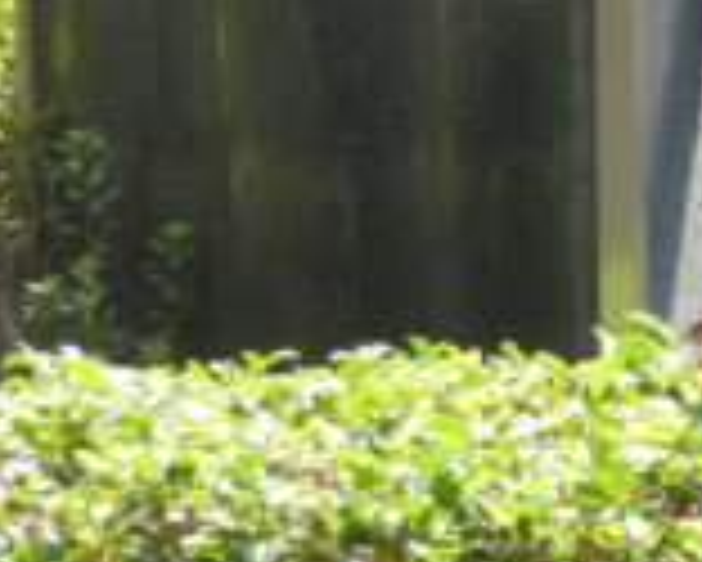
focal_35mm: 595
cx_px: 1346
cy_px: 256
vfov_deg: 2.6
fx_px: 12370
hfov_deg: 3.2
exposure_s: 1/250
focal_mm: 20.3
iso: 200
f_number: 4.7
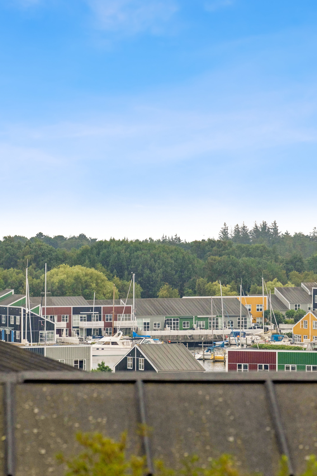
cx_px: 158
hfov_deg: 6.1
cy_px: 238
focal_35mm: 225
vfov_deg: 9.1
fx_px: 2972
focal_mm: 150
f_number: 6.3
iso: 800
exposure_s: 1/1600
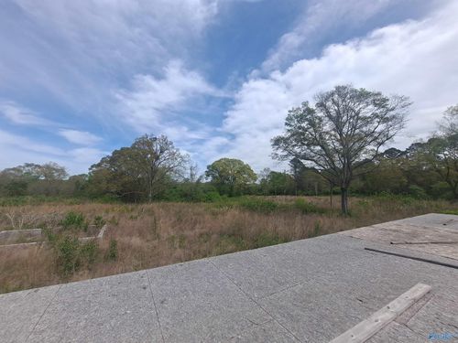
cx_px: 229
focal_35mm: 13
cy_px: 172
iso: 40
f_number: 2.2
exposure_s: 1/1757
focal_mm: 1.74
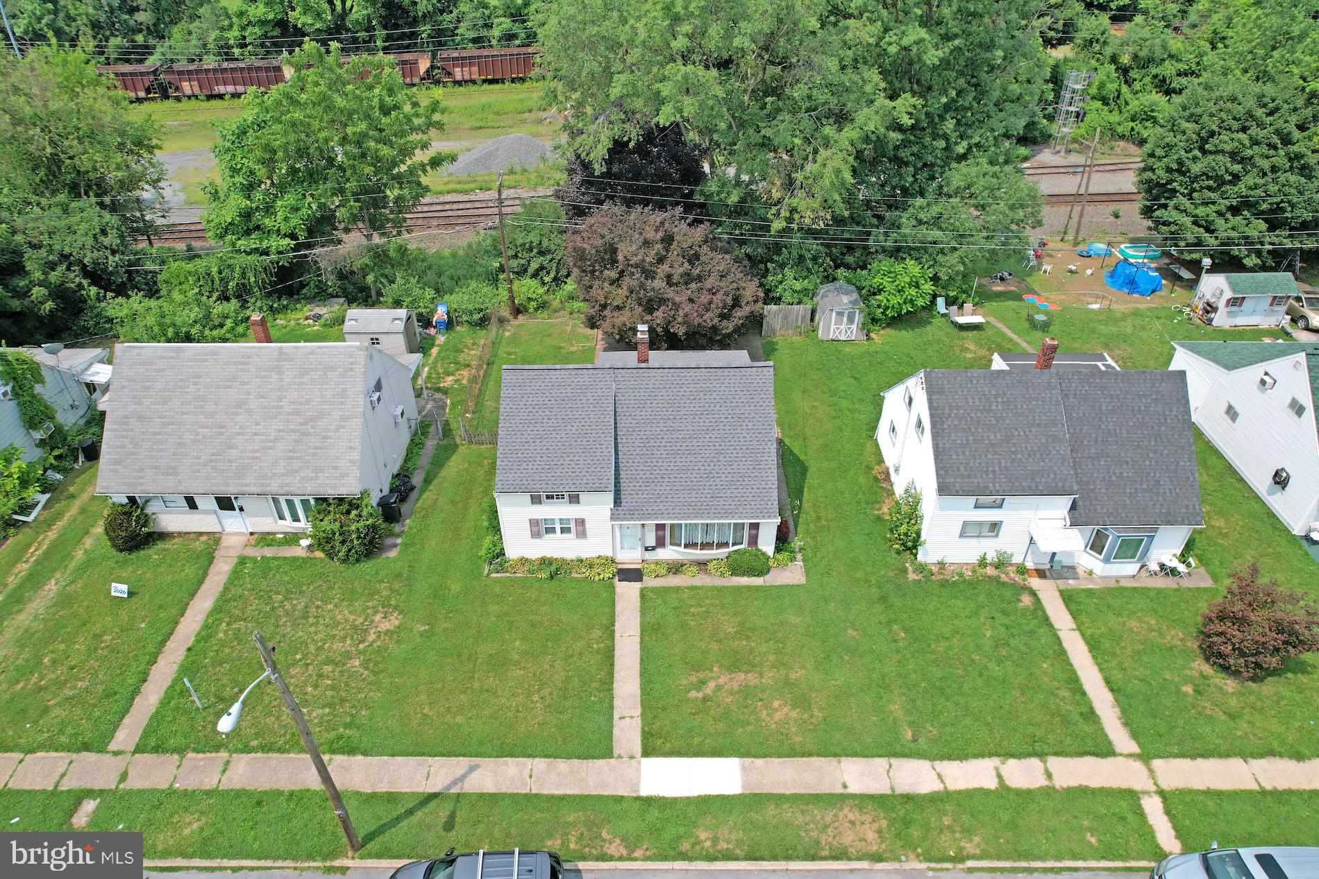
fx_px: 806
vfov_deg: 57.2
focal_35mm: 22
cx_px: 660
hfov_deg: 78.6
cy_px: 440
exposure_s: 1/2500
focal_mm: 8.38
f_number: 2.8
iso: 100
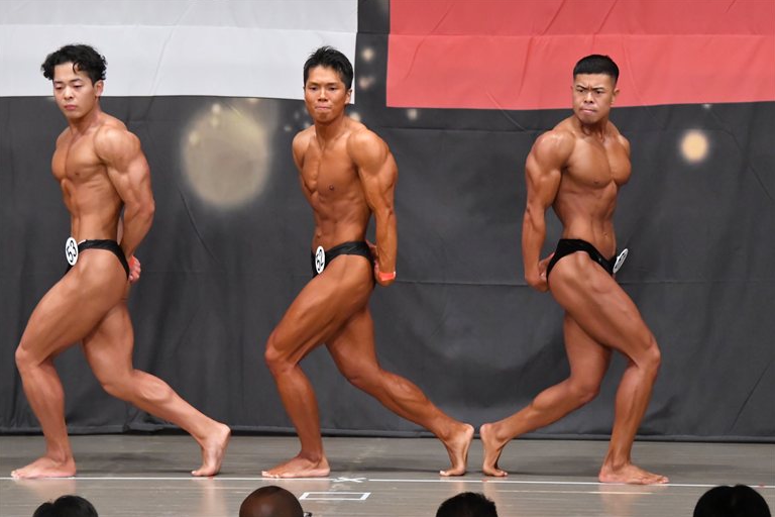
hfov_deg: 9.1
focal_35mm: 227
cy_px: 257
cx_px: 386
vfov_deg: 6.1
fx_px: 4886
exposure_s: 1/400
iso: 6400
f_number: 5.6
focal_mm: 150
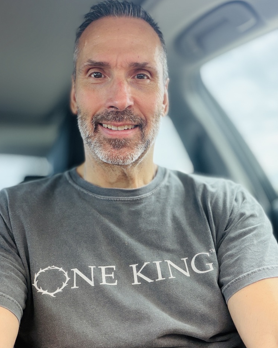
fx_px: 329
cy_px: 172
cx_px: 137
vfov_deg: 55.7
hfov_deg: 45.8
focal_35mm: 32
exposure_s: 1/50
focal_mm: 2.71
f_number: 1.9
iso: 80
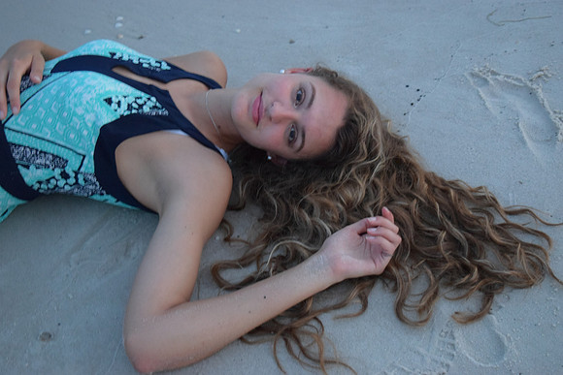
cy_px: 188
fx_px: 704
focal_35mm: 45
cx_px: 282
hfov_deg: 43.6
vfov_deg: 29.9
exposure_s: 1/10
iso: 3200
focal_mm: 30
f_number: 4.2
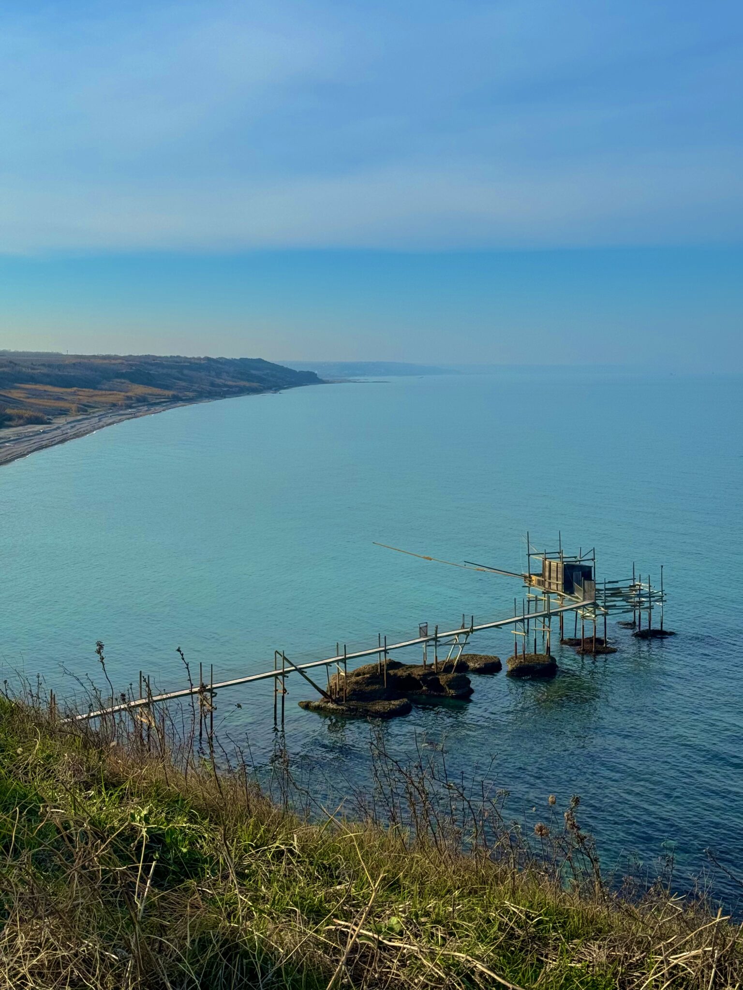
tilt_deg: -3.9
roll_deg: -0.1
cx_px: 372
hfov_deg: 30.3
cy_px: 495
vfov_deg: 39.7
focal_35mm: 48
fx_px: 1374
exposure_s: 1/5376
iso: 64
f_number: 1.78
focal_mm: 6.86
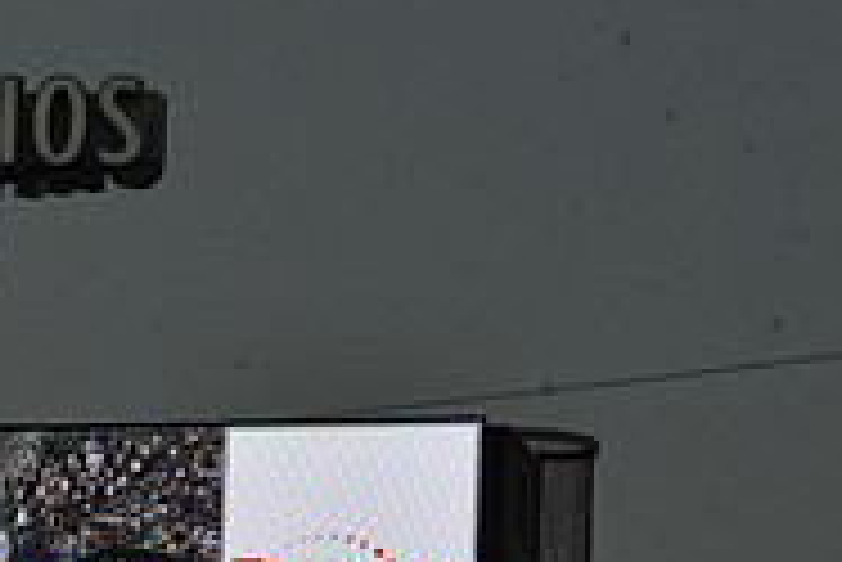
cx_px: -261
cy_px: 553
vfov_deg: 2.5
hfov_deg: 3.7
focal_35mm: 558
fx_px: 13061
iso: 1600
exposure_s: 1/1000
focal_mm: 180
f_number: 16
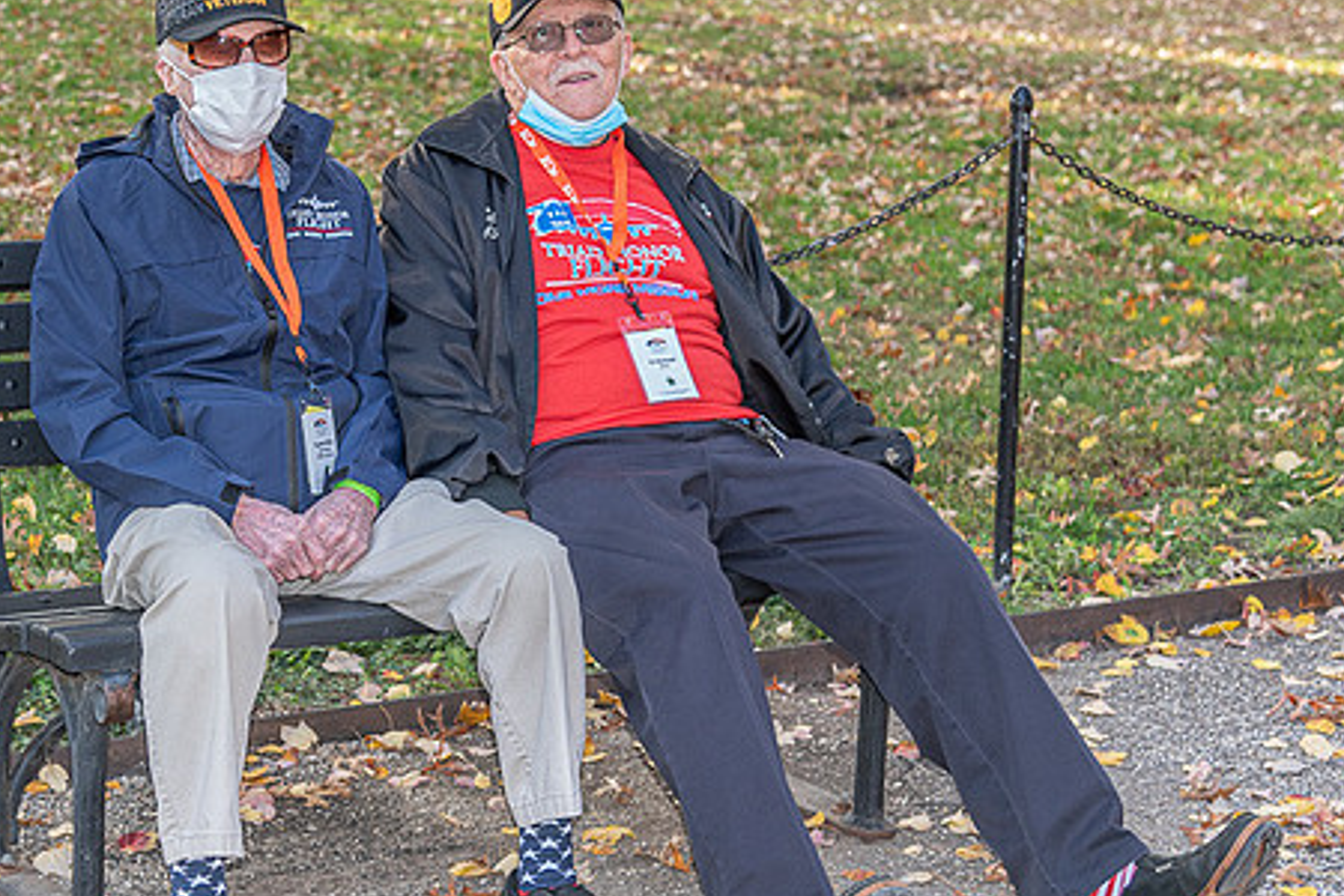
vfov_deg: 16.8
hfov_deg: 24.6
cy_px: 279
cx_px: 239
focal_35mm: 81
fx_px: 3024
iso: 500
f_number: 4.5
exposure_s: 1/125
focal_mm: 48
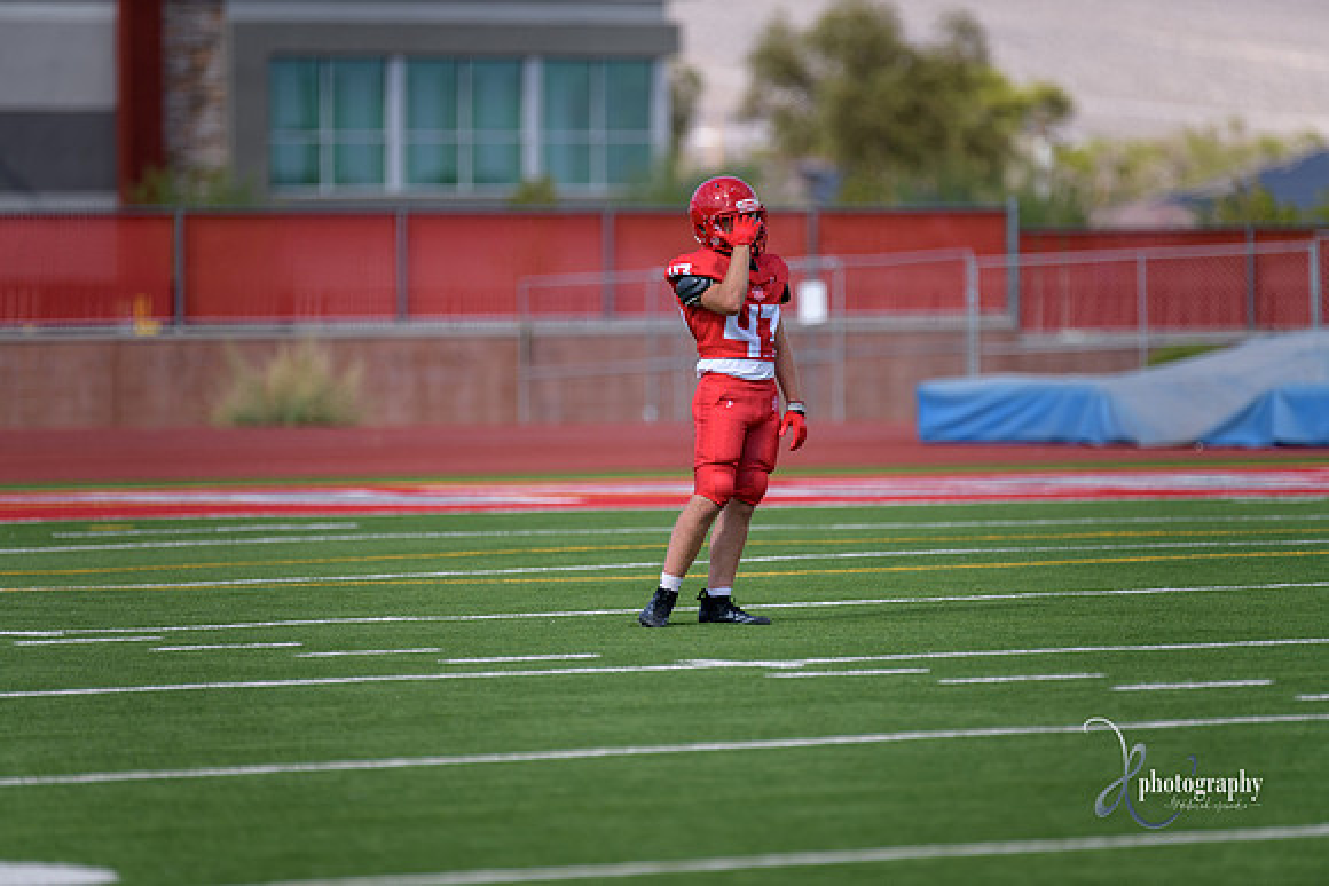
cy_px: 443
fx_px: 11077
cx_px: 664
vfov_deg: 4.6
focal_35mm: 300
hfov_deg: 6.9
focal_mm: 300
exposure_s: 1/3200
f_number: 2.8
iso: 200
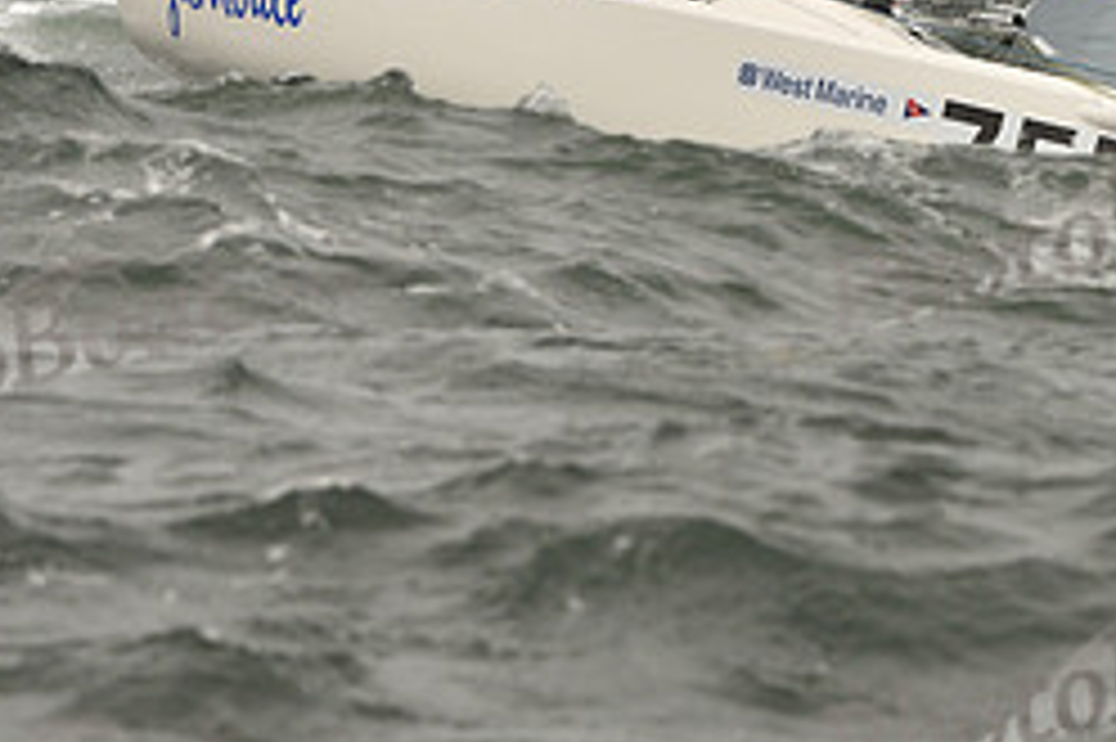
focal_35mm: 703
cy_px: 52
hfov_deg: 2.9
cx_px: 594
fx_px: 21778
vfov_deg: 2.0
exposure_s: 1/1250
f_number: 6.3
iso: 400
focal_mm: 300
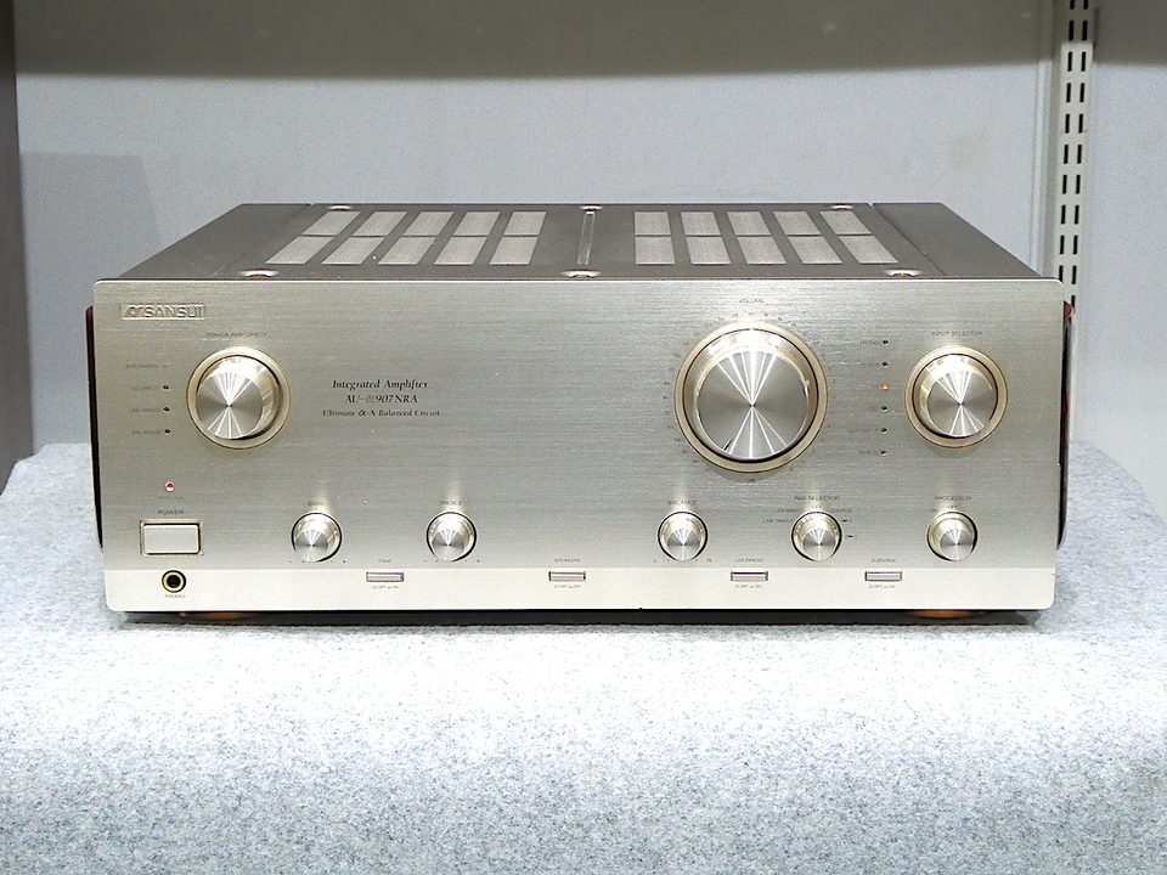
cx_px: 584
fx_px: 2191
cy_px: 438
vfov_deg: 22.6
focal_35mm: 65
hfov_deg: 29.8
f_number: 4.5
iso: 1600
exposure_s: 1/80
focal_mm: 11.7
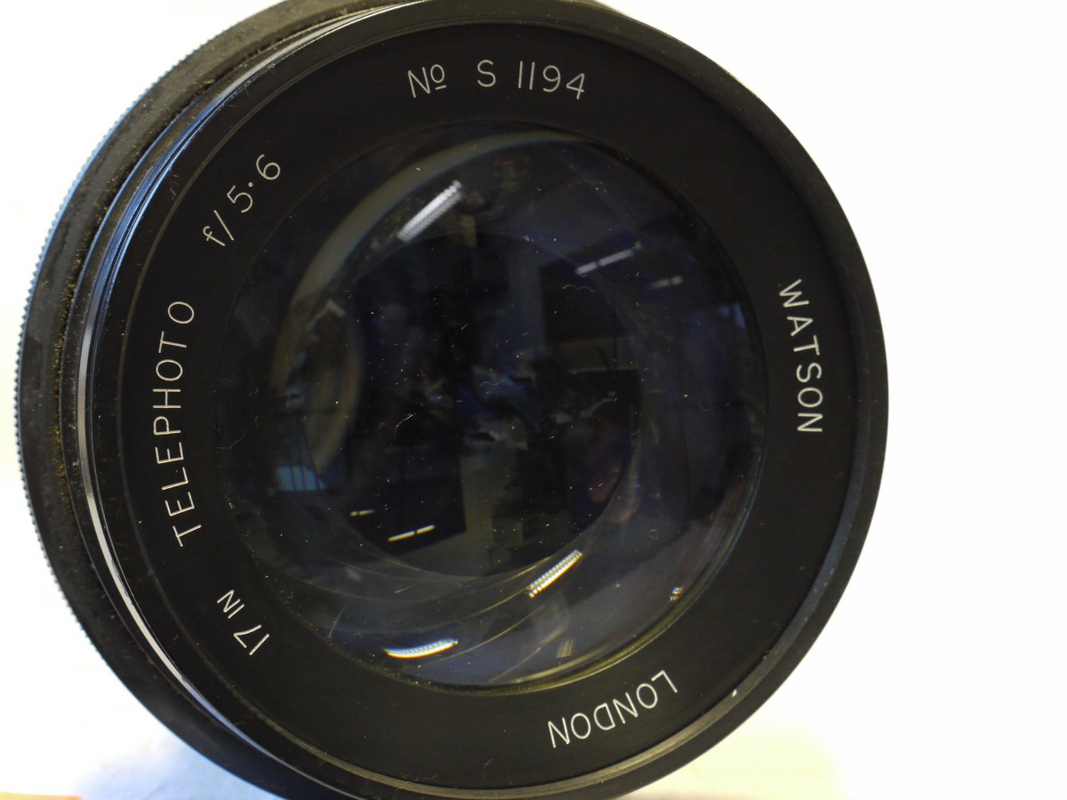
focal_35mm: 58
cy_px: 400
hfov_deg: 33.2
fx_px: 1788
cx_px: 534
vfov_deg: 25.2
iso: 800
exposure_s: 1/10
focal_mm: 29
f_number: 8
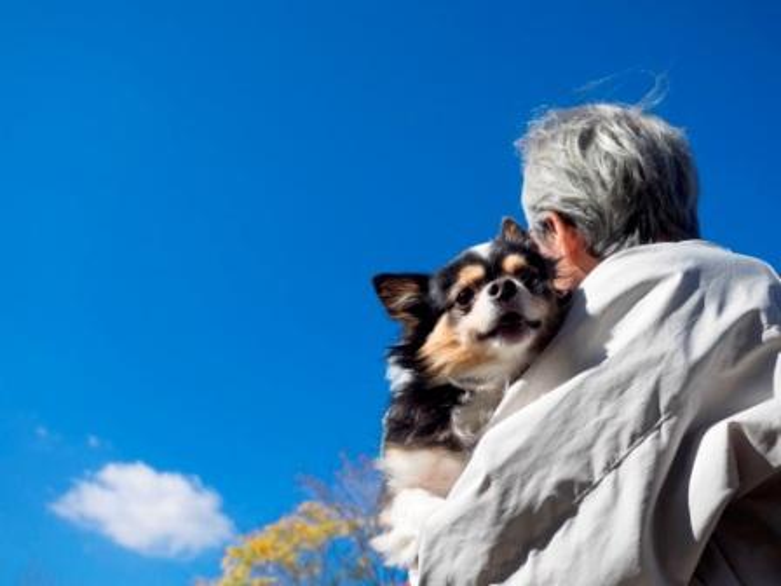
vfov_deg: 44.2
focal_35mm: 32
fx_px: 722
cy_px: 293
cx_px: 390
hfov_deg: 56.8
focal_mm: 16
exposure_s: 1/2500
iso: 200
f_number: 3.5
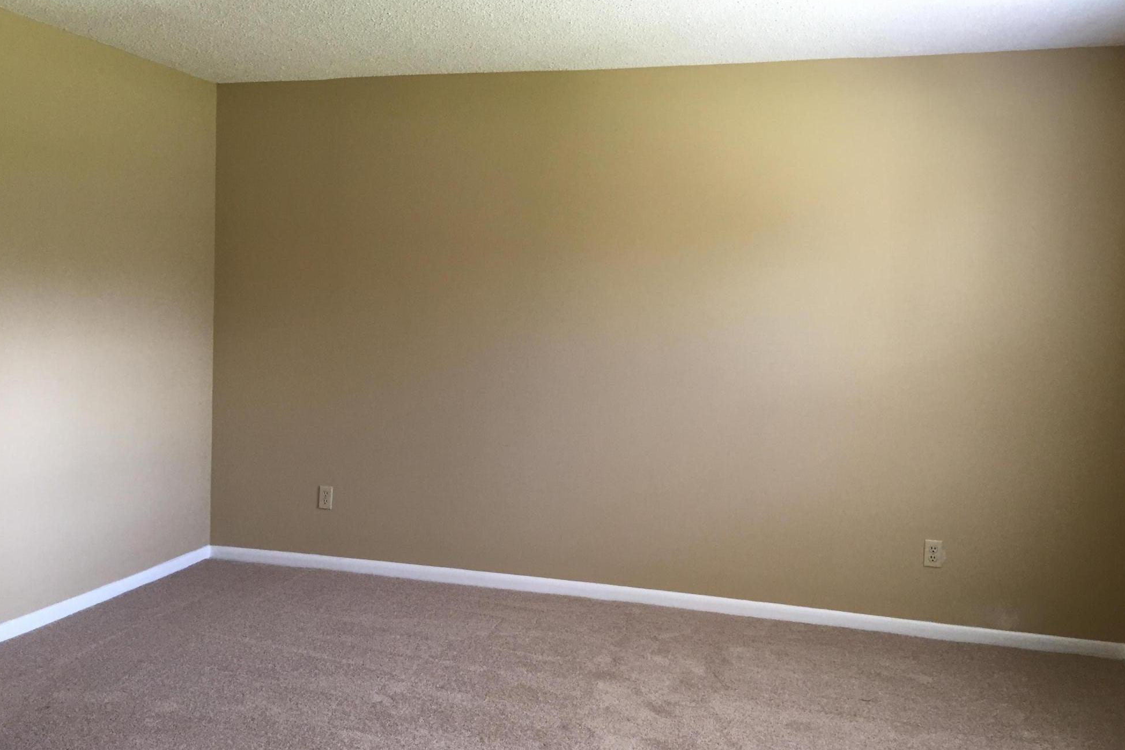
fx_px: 969
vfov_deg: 42.3
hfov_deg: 60.3
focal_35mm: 31
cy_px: 344
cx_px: 554
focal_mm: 4.15
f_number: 2.2
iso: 50
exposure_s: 1/30
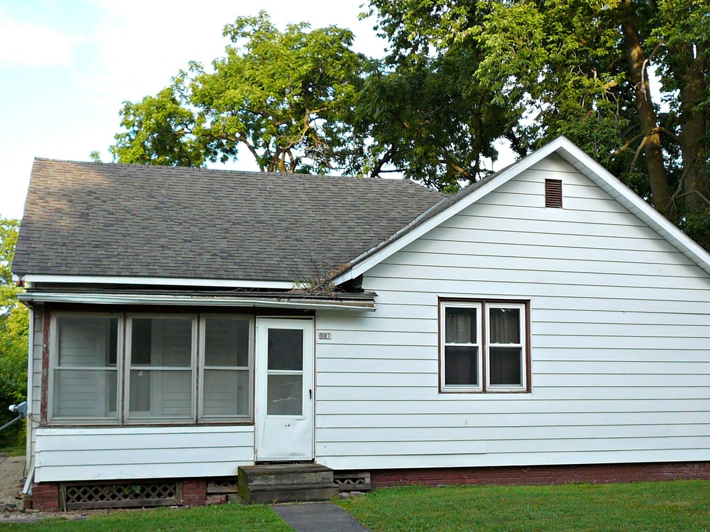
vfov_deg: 34.3
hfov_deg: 44.8
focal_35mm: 42
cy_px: 296
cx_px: 380
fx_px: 861
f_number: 2.8
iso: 80
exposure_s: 1/160
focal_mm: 5.2
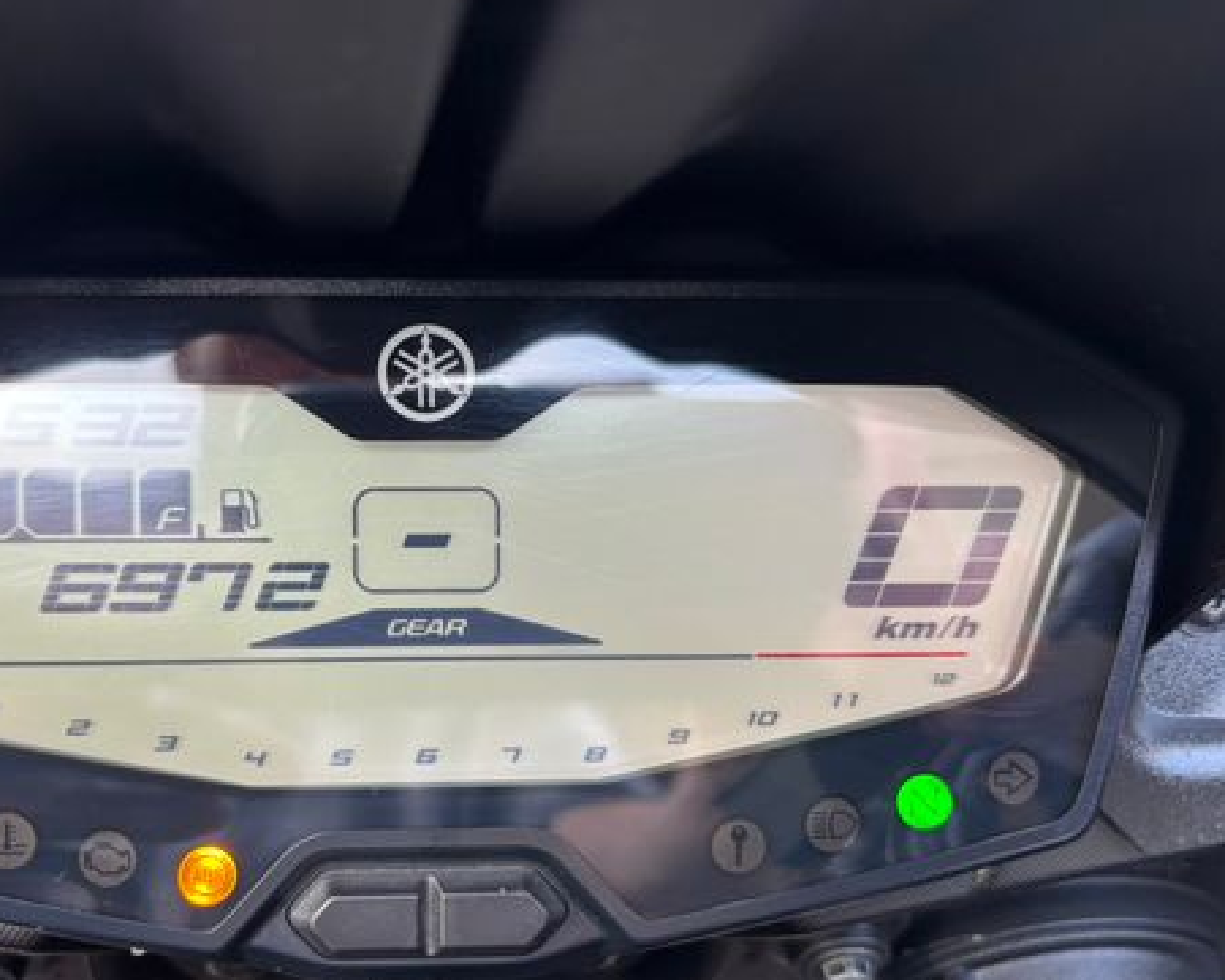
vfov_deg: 41.1
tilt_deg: -44.6
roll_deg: -23.9
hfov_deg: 49.7
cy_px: 565
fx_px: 1305
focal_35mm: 36
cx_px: 451
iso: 125
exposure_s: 1/94
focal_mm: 5.96
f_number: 1.6
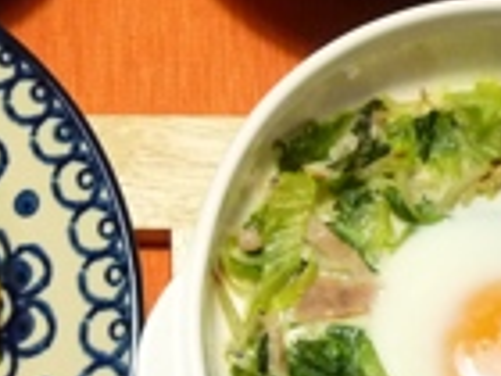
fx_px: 1100
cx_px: 116
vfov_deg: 19.4
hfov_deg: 25.3
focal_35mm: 76
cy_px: 161
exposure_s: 1/8
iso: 400
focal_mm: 4.4
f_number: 2.8
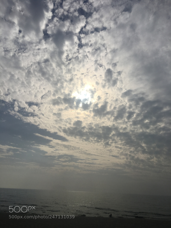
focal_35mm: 29
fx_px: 191
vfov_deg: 61.7
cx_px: 86
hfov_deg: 48.2
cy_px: 114
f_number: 2.2
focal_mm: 4.15
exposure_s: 1/12821
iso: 25
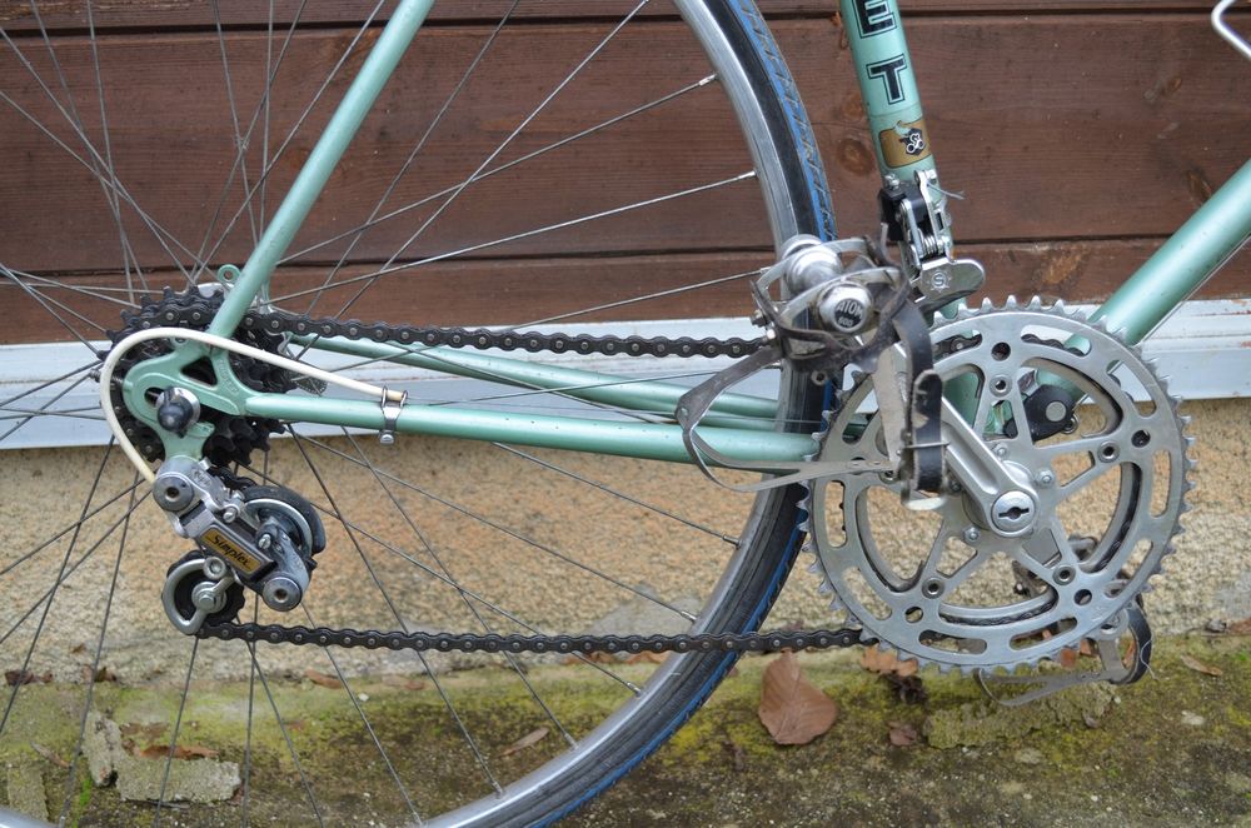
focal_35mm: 44
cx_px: 626
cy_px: 414
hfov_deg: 45.0
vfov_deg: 30.7
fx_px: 1508
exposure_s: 1/100
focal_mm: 29
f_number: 5
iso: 400
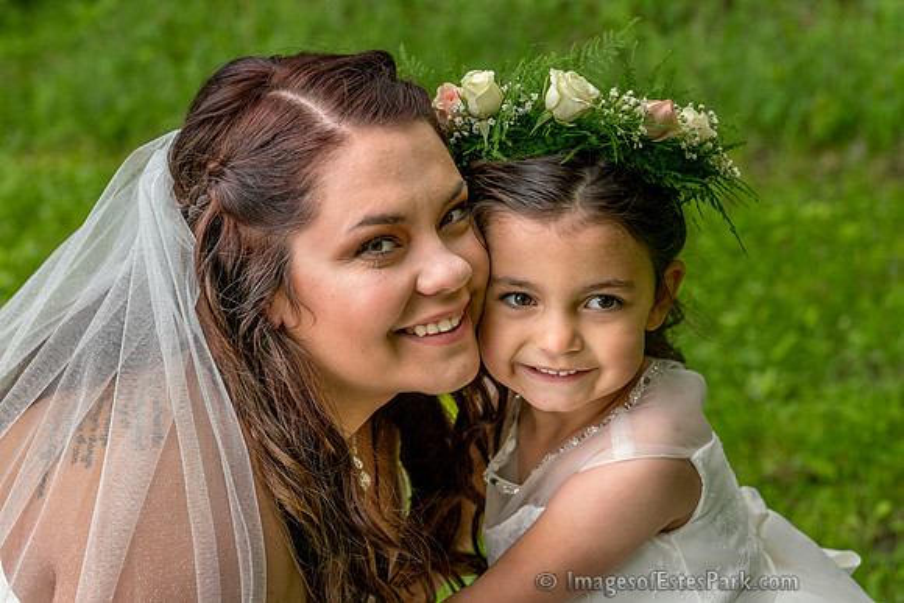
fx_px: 1758
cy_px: 302
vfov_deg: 19.5
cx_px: 452
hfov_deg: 28.8
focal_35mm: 70
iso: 320
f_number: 5
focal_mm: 70
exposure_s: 1/250
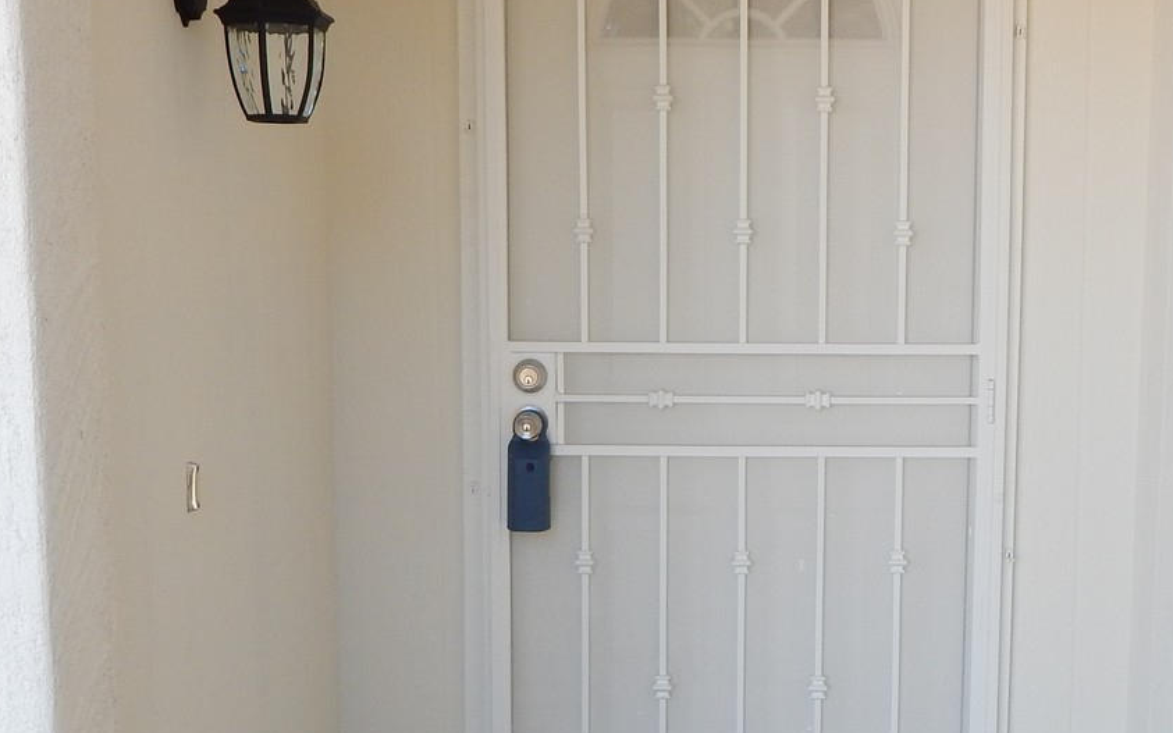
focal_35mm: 51
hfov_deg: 39.1
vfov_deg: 25.3
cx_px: 773
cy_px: 412
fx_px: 1630
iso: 125
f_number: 3
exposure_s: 1/160
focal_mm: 4
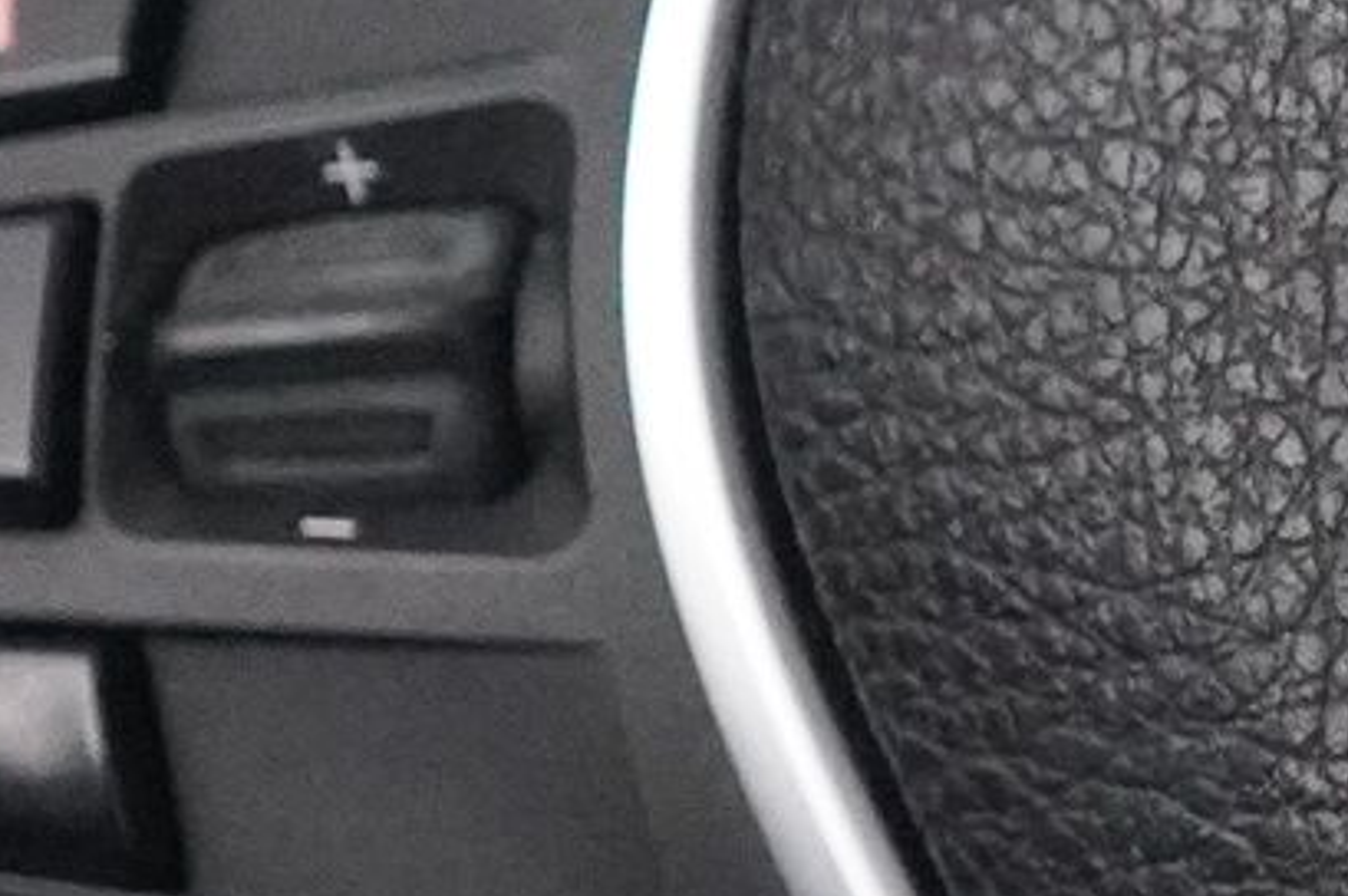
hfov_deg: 7.5
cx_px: 3138
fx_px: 9615
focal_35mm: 257
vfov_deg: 5.3
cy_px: 420
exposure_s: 1/20
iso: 6400
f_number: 3.5
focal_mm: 28
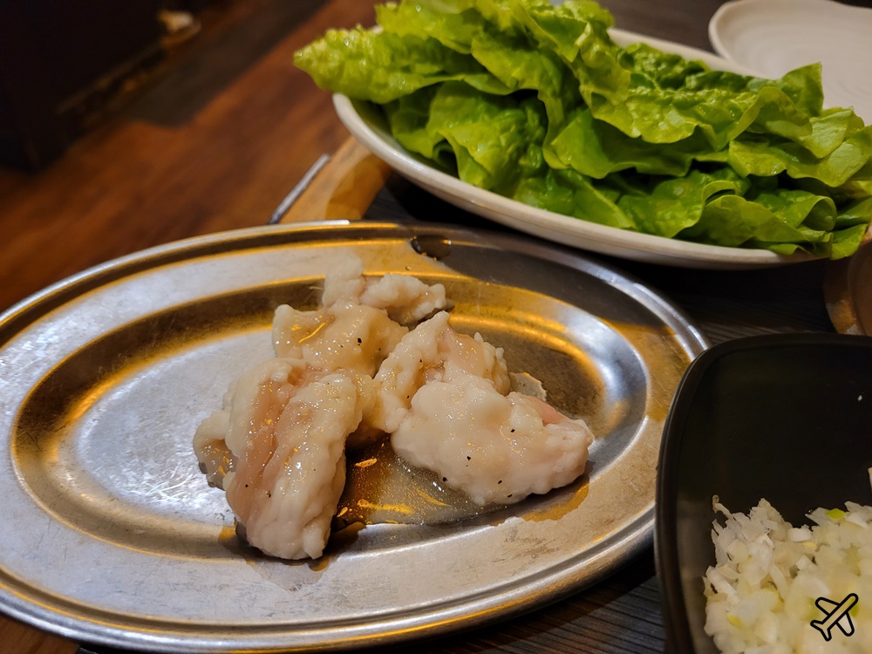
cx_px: 436
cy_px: 327
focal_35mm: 26
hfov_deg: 67.3
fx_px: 655
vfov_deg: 53.1
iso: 320
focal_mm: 5.4
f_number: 1.8
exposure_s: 1/40
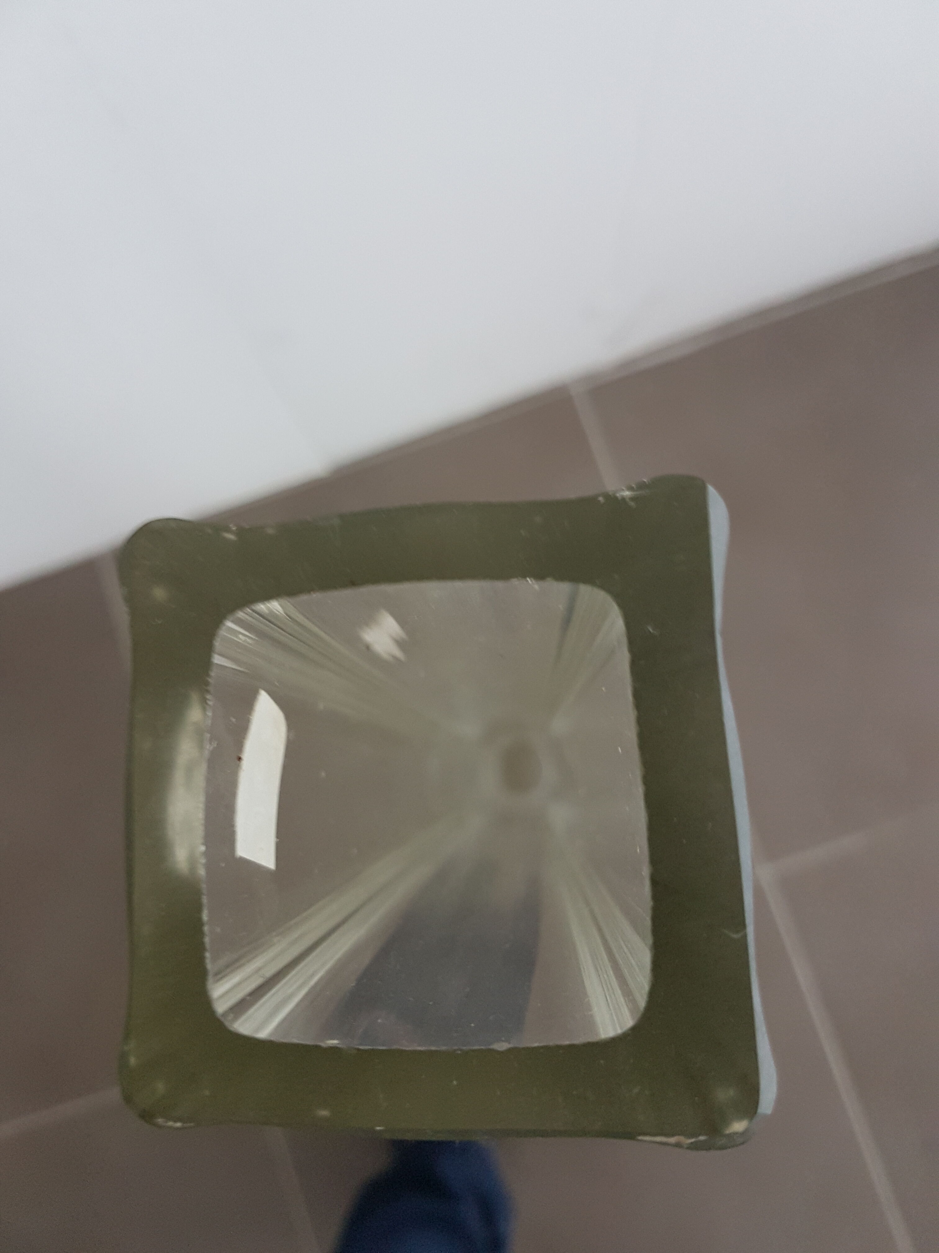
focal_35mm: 26
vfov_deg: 67.3
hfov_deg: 53.1
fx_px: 940
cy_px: 626
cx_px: 470
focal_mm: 4.2
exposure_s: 1/25
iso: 160
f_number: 1.7
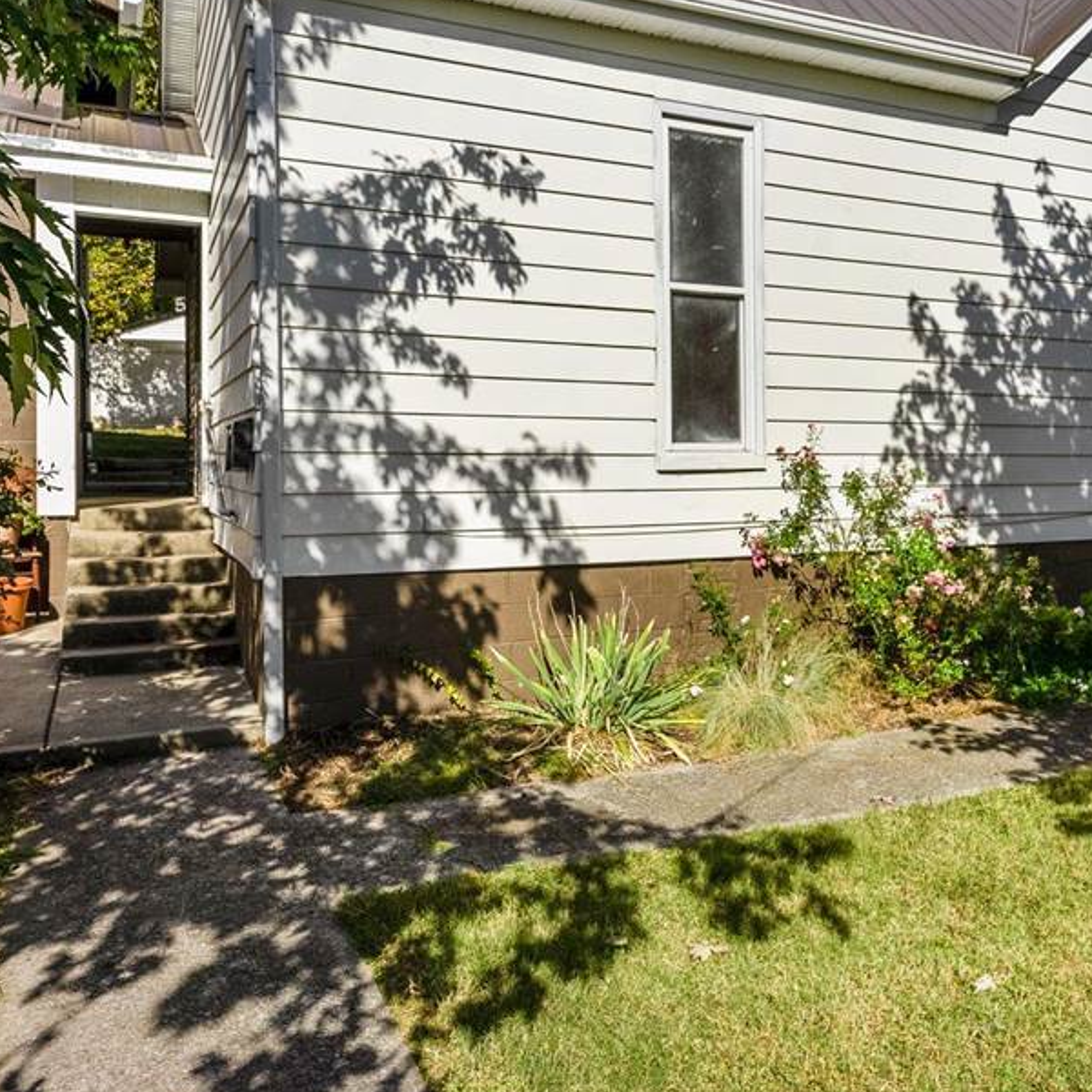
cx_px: 750
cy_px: 460
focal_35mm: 30
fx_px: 1080
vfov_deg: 53.4
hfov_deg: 52.3
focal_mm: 16.7
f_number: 8
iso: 100
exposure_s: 1/500
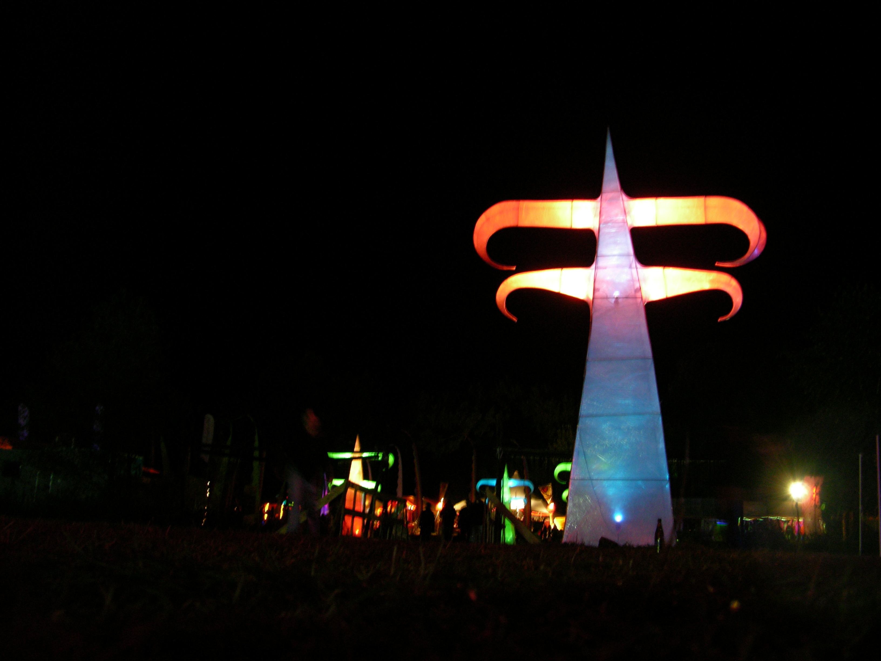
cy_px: 330
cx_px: 440
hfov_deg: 52.6
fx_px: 891
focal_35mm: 35
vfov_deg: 40.7
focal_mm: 8.9
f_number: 2.8
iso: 200
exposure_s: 1/2.2
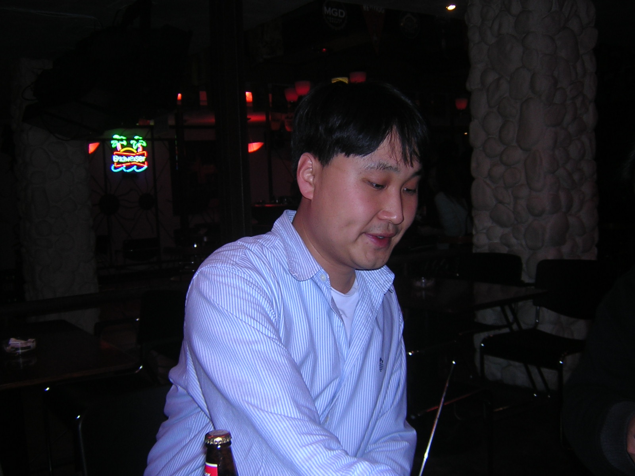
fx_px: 660
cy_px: 238
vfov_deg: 39.7
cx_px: 318
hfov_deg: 51.4
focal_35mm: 36
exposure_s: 1/60.1
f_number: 2.6
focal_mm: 4.7
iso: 100
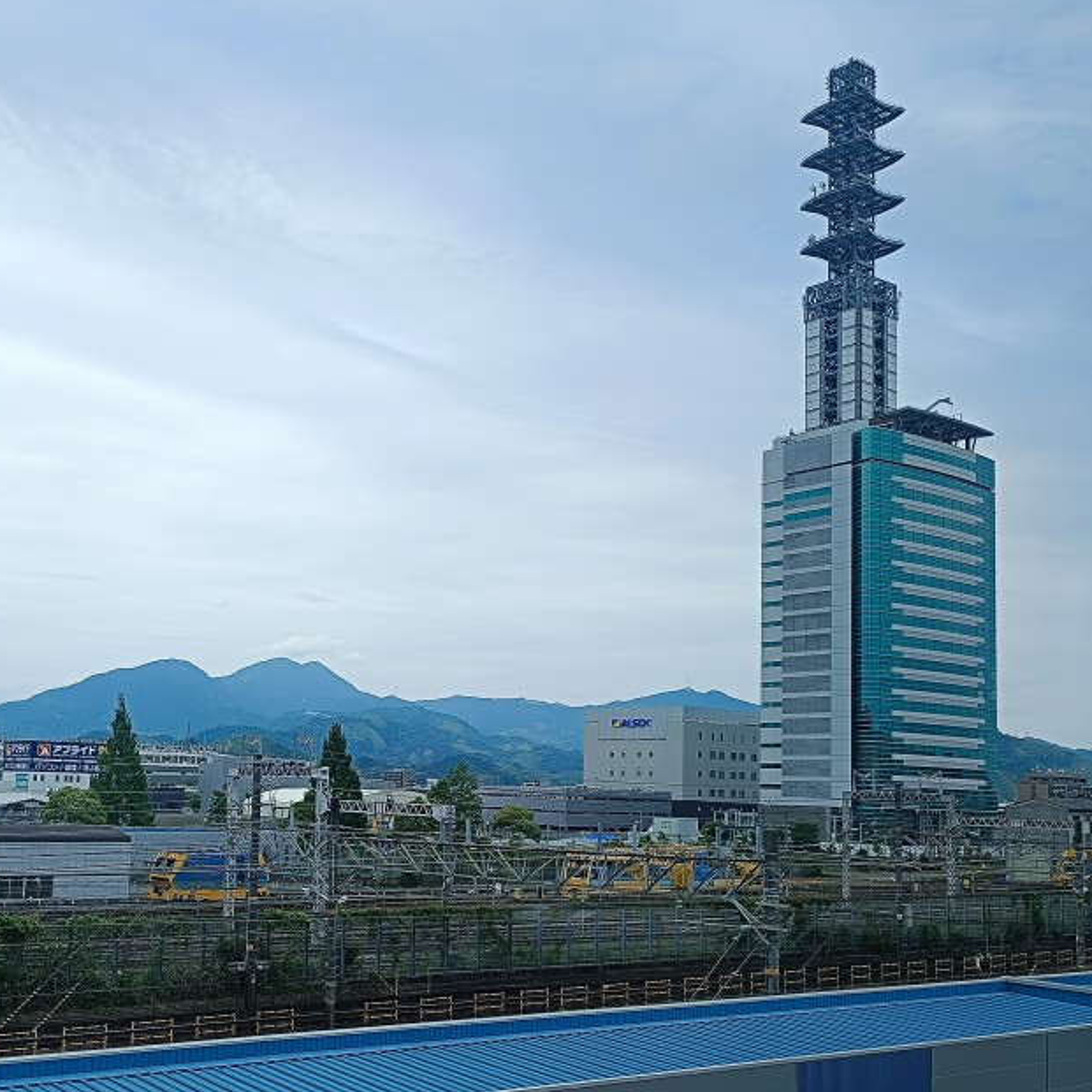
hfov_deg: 46.5
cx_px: 373
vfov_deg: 46.9
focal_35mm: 35
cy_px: 670
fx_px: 1249
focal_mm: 6.14
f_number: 1.65
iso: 53
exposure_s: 1/551
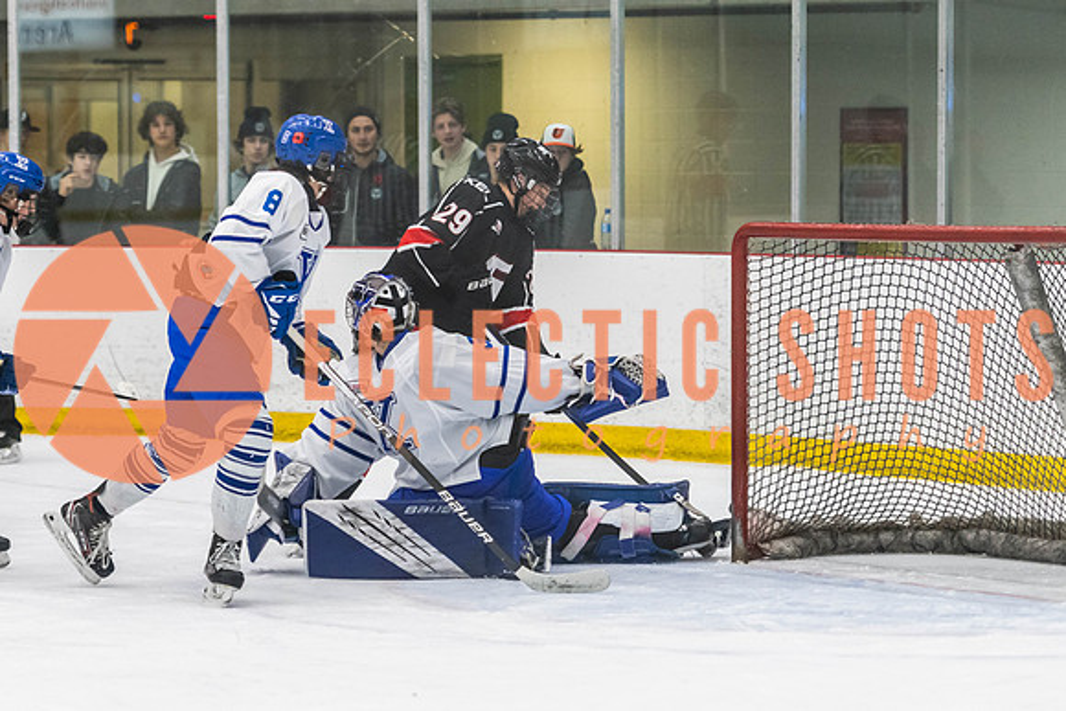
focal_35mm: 161
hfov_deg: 12.7
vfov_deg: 8.5
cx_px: 397
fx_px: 4772
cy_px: 382
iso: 1800
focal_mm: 105
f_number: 2.8
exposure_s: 1/640
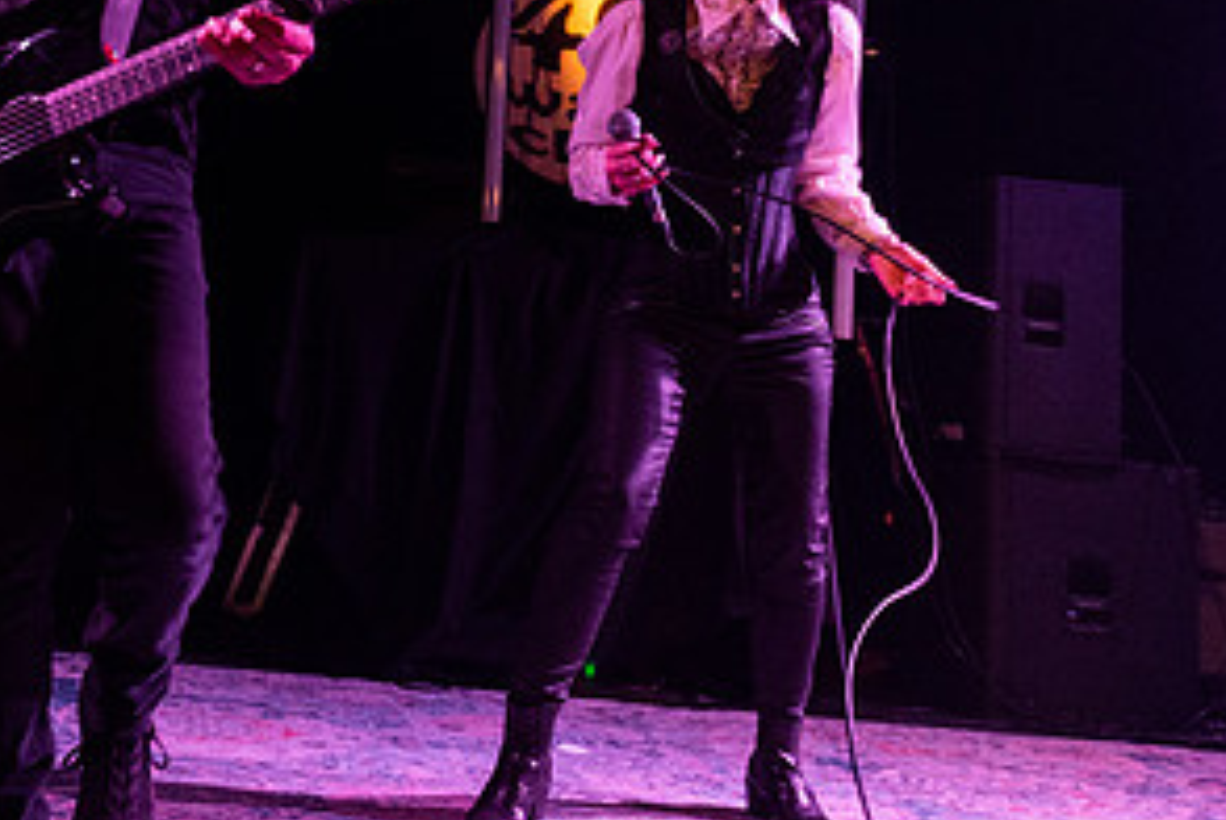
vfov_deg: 26.4
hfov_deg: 38.3
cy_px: 134
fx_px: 1704
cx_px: 278
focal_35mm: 50
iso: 3200
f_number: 3.2
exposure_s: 1/100
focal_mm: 24
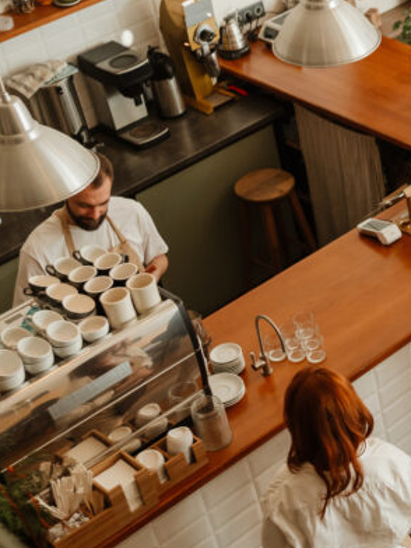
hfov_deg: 15.5
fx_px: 1393
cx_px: 607
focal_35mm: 88
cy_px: 363
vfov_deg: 22.2
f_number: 2.2
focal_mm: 35
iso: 800
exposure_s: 1/640
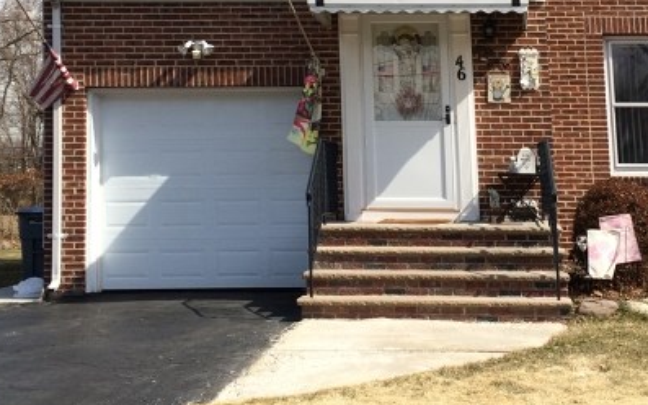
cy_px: 64
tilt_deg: +9.2
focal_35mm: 62
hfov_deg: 32.6
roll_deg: +1.2
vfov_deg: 20.6
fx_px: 1095
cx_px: 449
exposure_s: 1/1709
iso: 32
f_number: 2.2
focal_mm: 4.15
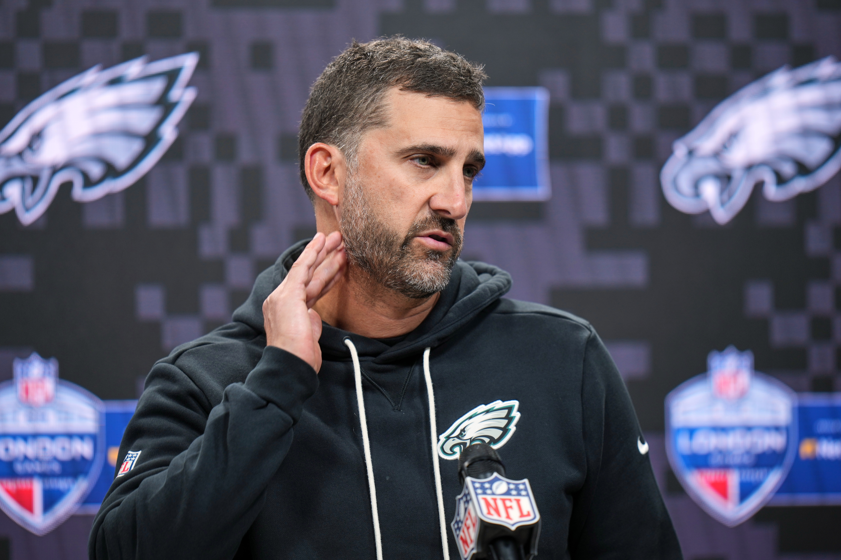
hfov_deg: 5.2
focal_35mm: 400
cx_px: 420
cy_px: 280
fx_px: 9344
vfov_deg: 3.4
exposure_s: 1/250
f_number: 2.8
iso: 320
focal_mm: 400
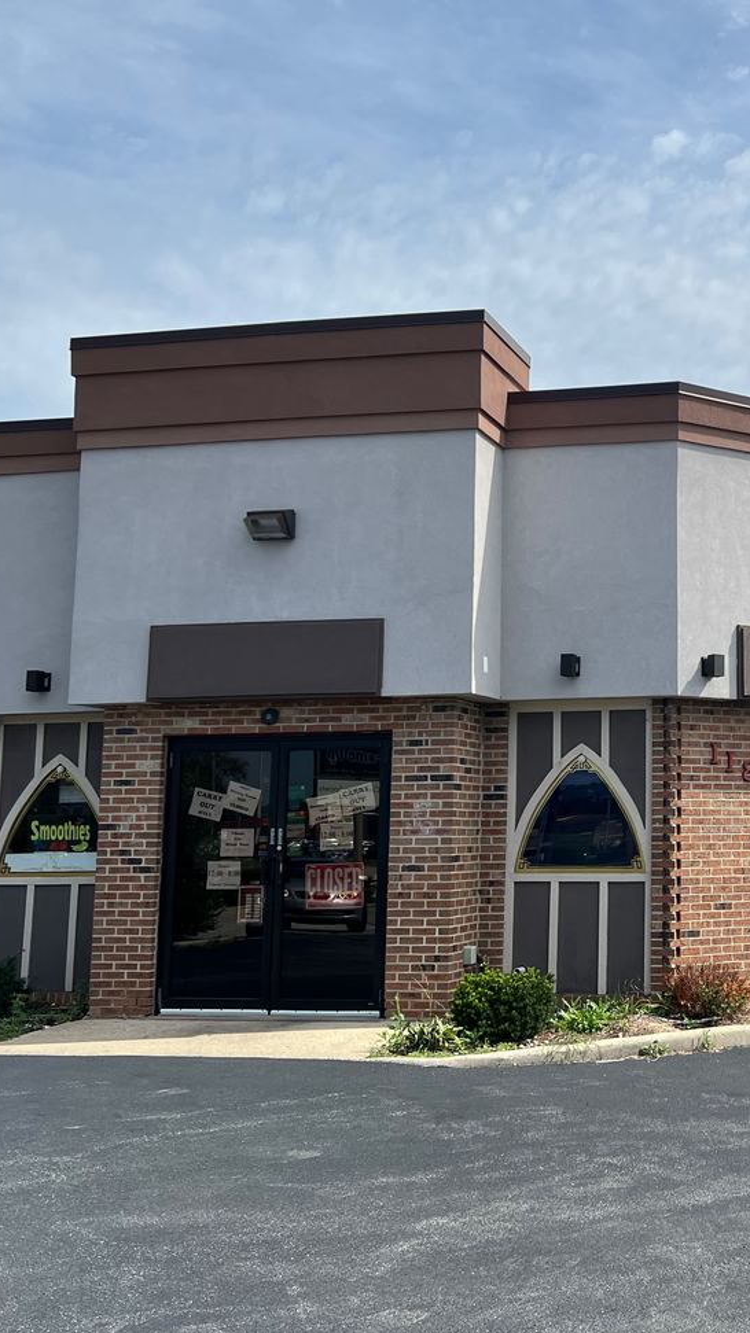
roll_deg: +1.2
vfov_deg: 48.3
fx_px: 1485
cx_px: 753
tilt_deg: +7.8
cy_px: 631
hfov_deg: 26.8
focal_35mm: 42
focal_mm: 5.7
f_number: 1.5
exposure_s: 1/3968
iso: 50
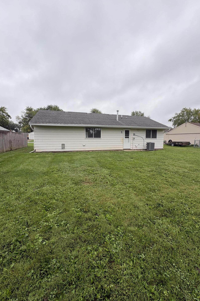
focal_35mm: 15
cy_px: 150
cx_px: 103
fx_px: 125
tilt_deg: -3.3
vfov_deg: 100.4
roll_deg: +0.0
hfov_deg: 77.3
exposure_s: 1/99
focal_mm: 2.22
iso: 40
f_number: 2.2
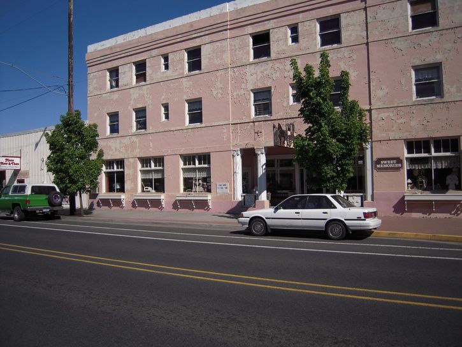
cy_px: 174
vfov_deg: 49.8
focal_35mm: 28
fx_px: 374
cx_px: 231
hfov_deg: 63.4
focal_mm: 5
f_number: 5.4
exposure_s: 1/800
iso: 100
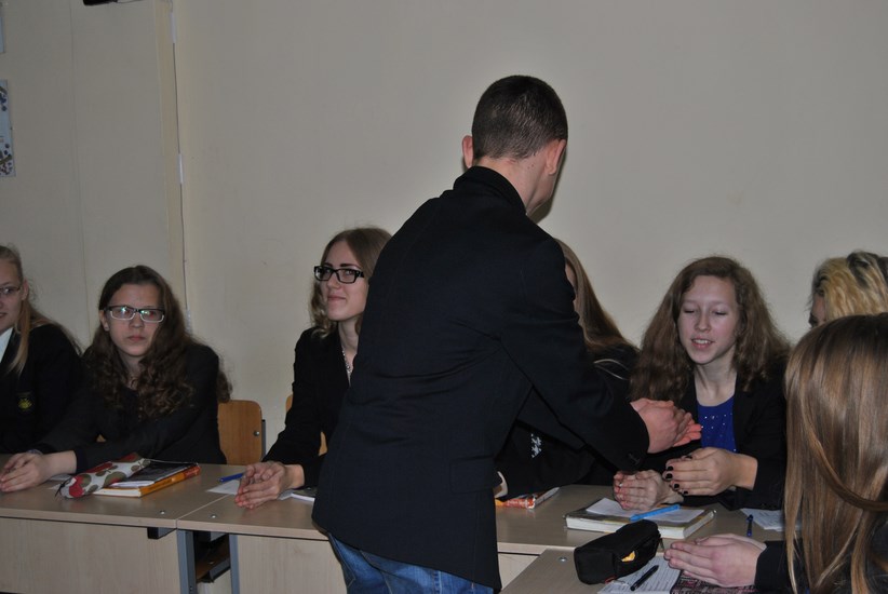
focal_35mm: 57
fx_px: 1407
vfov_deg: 23.8
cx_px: 444
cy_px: 297
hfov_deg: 35.0
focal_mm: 38
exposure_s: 1/60
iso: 200
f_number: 4.8
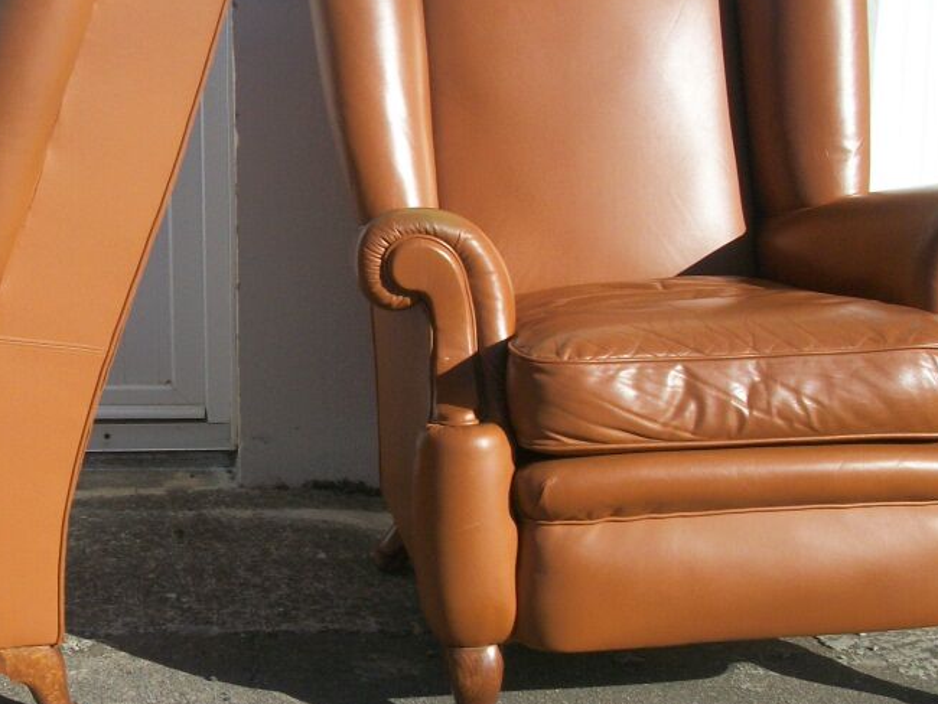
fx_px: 1708
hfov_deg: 30.0
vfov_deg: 23.2
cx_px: 195
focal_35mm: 63
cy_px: 449
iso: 80
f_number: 8.8
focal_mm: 5.7
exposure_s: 1/200
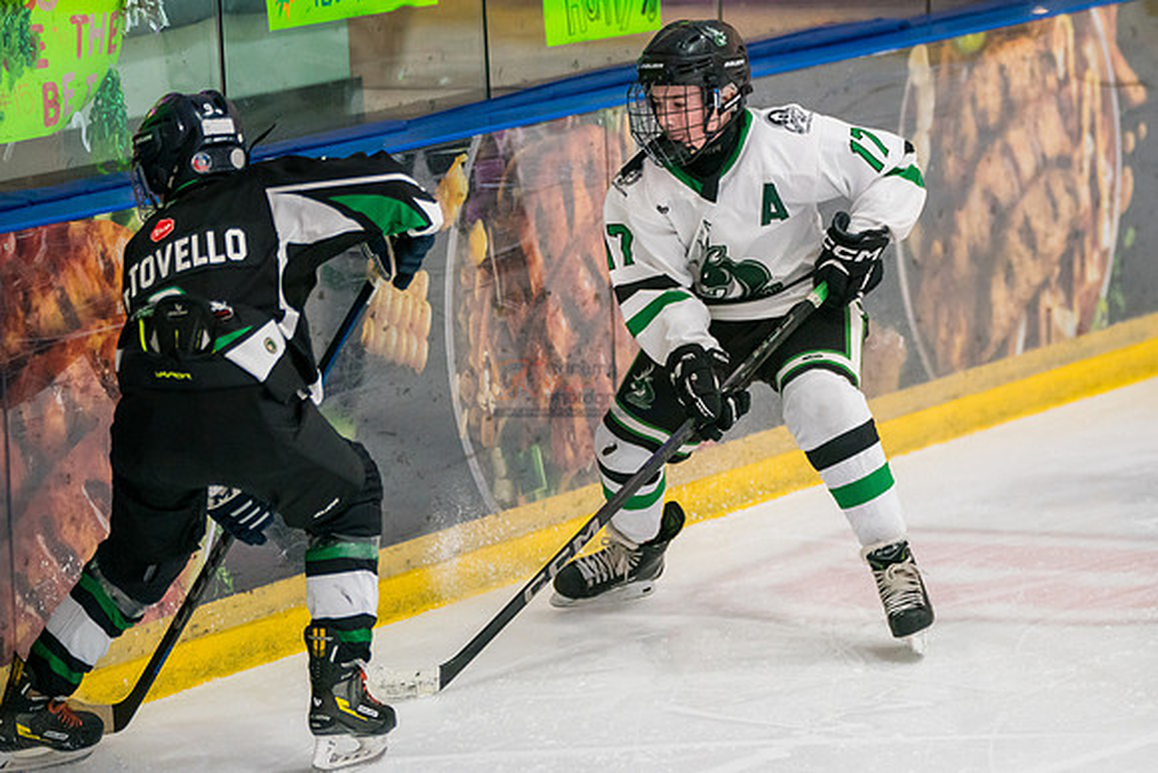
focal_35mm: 207
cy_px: 323
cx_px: 707
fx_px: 6646
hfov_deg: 10.0
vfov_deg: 6.7
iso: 3200
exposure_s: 1/1000
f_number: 3.2
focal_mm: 166
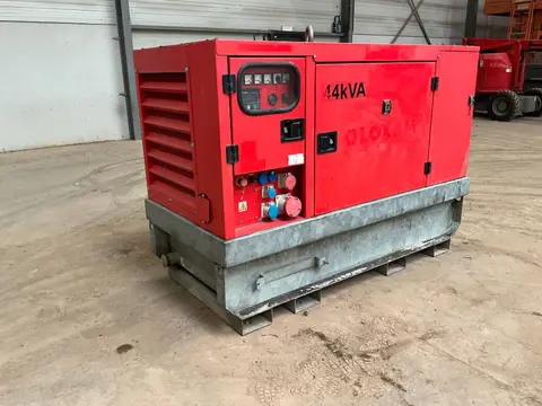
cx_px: 271
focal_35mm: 29
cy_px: 203
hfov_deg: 61.7
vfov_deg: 48.2
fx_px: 454
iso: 100
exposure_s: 1/60
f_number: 1.8
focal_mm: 3
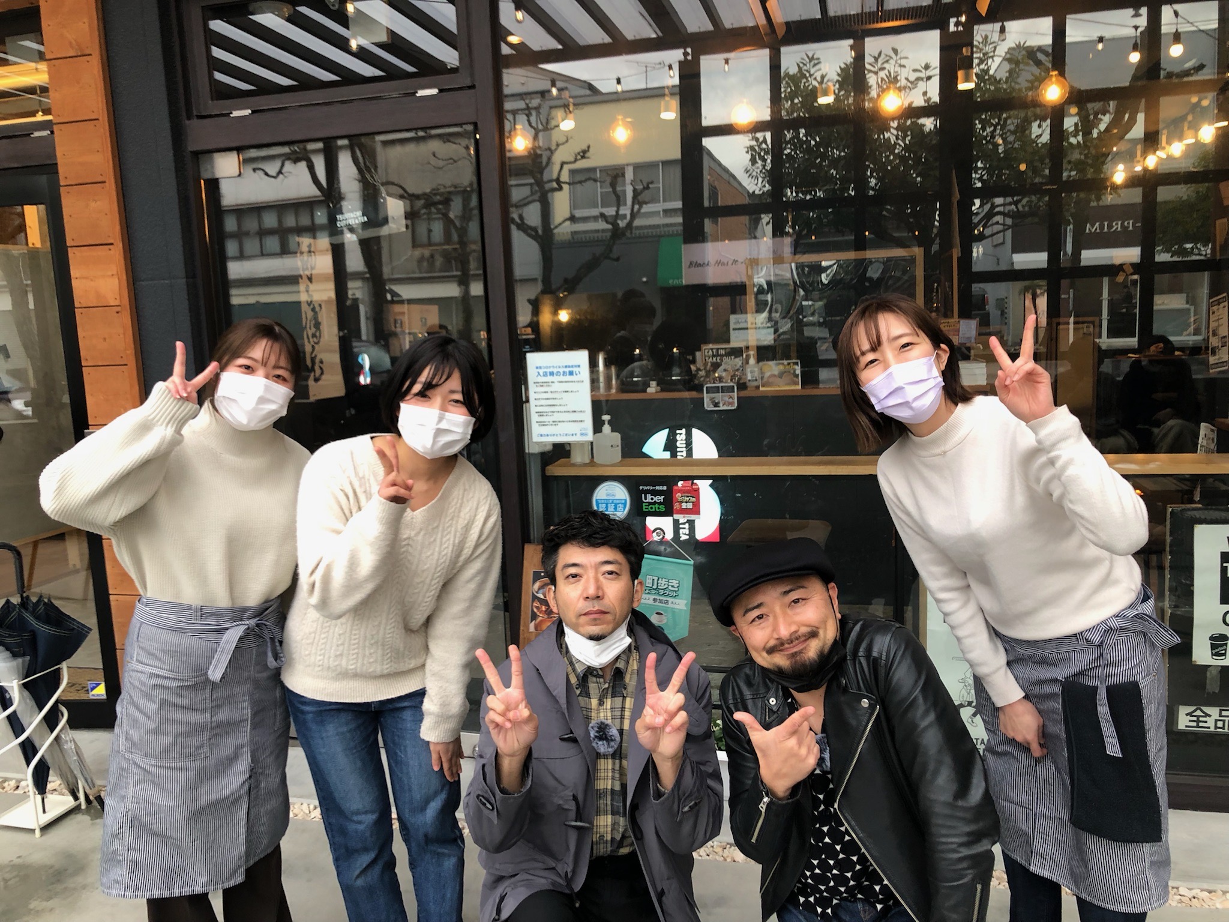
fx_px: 994
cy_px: 461
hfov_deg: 63.4
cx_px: 614
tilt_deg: -7.3
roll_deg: +1.6
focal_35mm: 28
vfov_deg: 49.7
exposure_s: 1/30
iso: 20
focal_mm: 3.99
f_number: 1.8
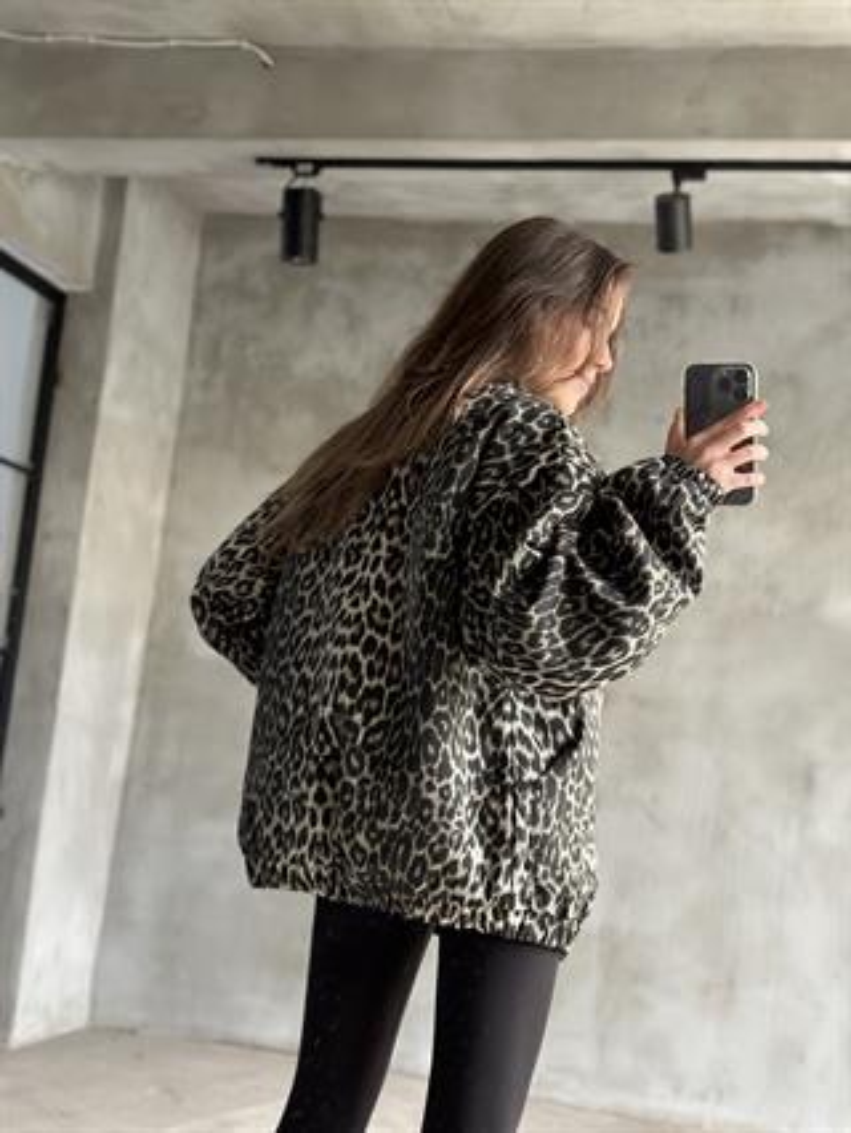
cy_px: 566
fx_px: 1572
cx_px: 426
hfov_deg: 30.3
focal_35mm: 48
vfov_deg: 39.6
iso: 250
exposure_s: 1/60
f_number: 1.78
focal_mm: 6.86
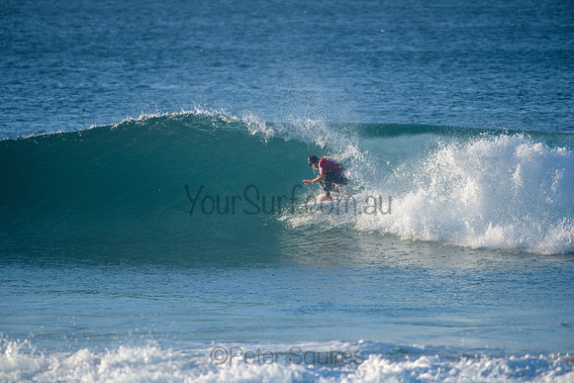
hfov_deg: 3.8
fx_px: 8606
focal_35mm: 540
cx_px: 288
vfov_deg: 2.5
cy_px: 182
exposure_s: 1/2000
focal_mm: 500
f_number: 5.6
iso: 500
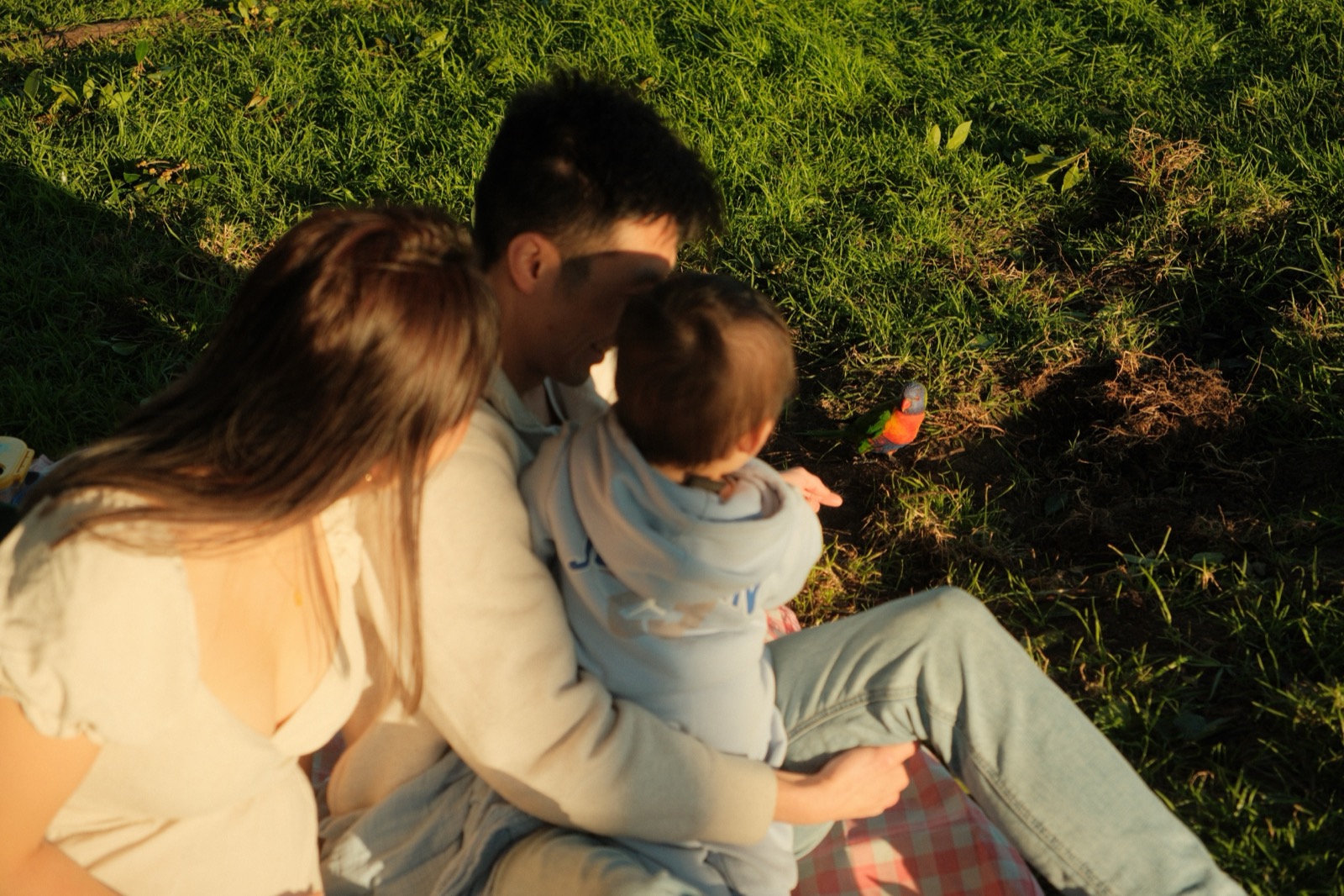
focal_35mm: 62
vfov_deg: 21.9
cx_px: 672
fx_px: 2314
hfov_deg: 32.4
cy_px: 448
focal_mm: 41.1
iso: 500
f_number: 4
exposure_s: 1/2000
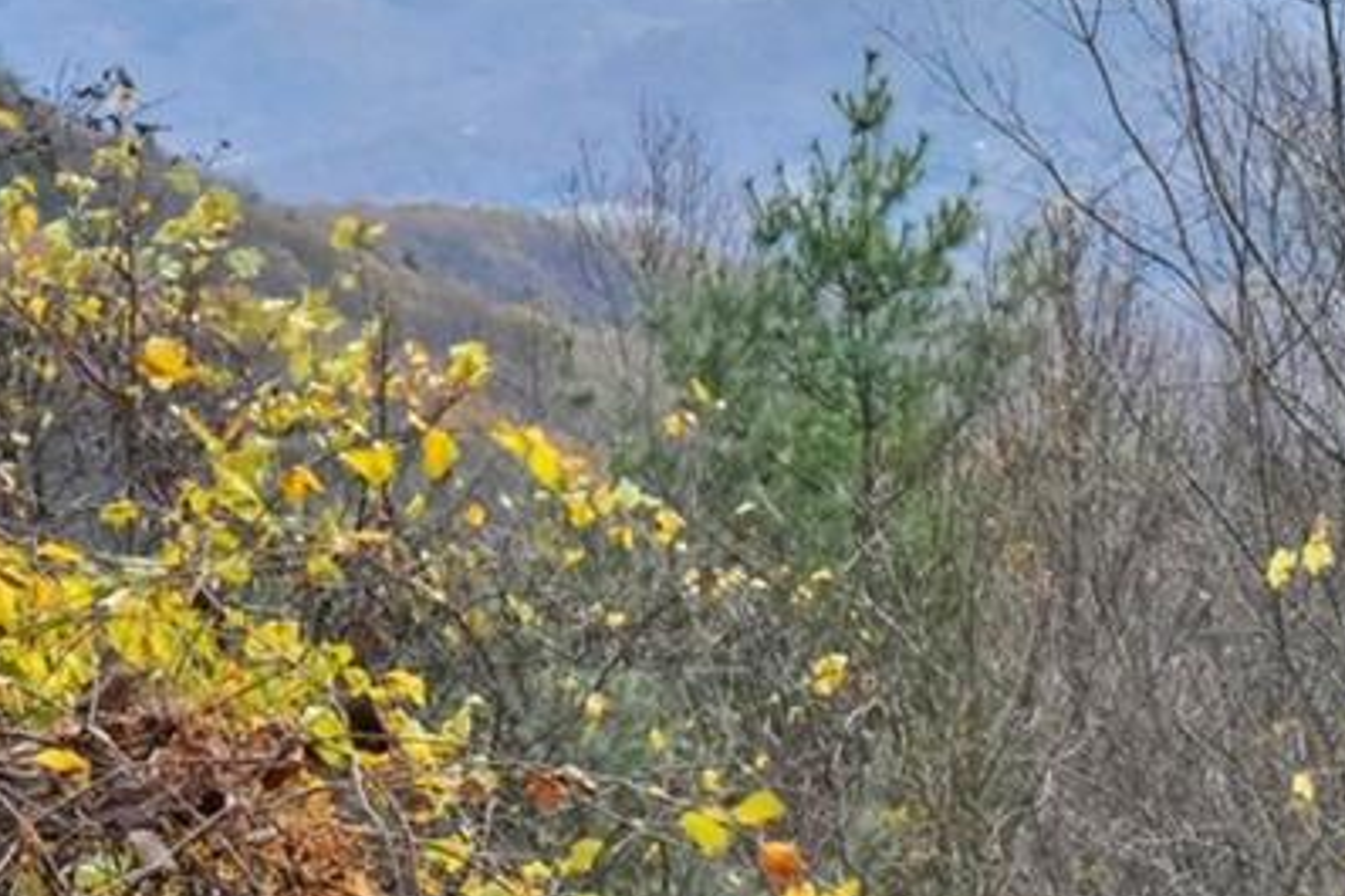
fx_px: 8850
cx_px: 1010
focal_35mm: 237
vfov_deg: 5.8
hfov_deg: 8.7
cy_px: 320
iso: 4000
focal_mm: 92
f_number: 16
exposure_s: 1/1000
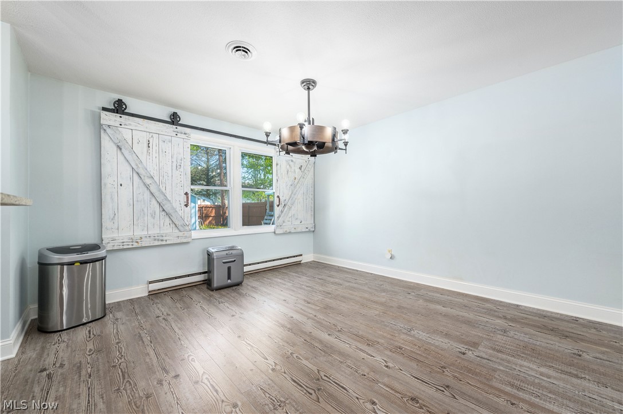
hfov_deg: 104.3
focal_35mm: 14
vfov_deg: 81.1
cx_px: 312
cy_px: 207
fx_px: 242
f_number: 9
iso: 100
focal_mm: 14
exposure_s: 1/60
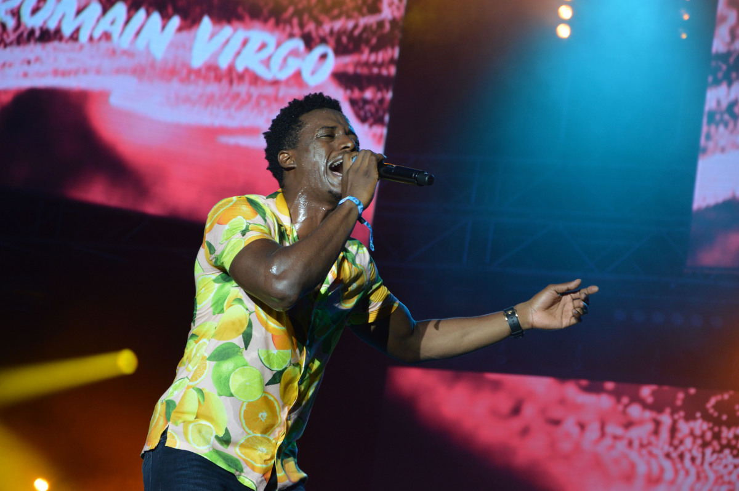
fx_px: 3230
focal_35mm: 158
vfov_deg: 8.7
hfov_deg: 13.1
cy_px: 246
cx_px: 370
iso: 720
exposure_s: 1/125
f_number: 5.6
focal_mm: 105
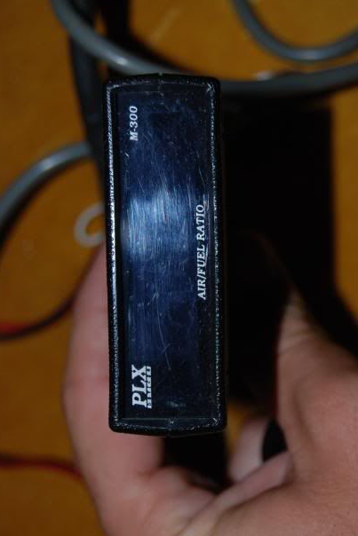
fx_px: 1305
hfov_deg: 15.6
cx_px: 185
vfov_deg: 23.2
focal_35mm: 88
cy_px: 269
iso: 200
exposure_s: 1/60
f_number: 5.6
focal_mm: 55
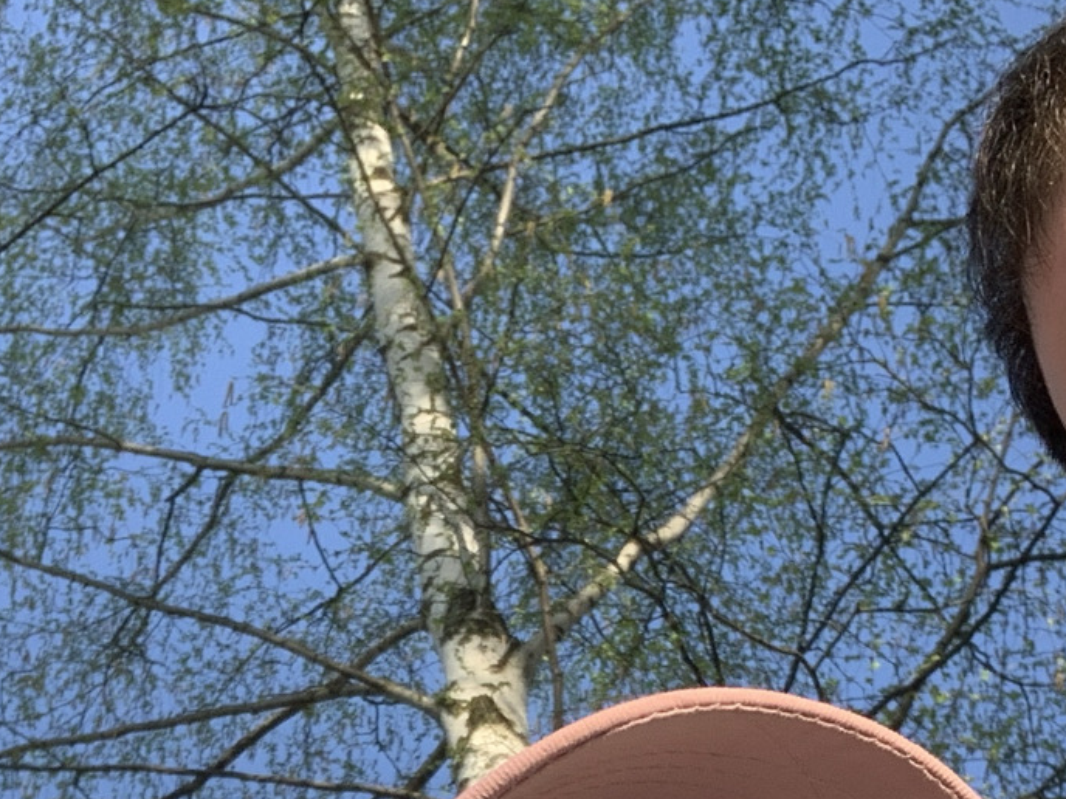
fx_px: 2864
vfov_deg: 15.3
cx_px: 499
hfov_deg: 21.1
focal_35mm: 93
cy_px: 960
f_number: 2.2
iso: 16
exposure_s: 1/484
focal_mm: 2.87
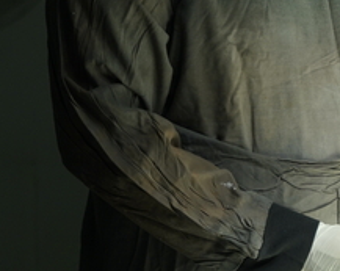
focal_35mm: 208
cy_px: -62
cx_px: 663
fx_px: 2090
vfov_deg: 7.4
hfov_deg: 8.8
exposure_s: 1/200
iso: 400
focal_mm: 48
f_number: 4
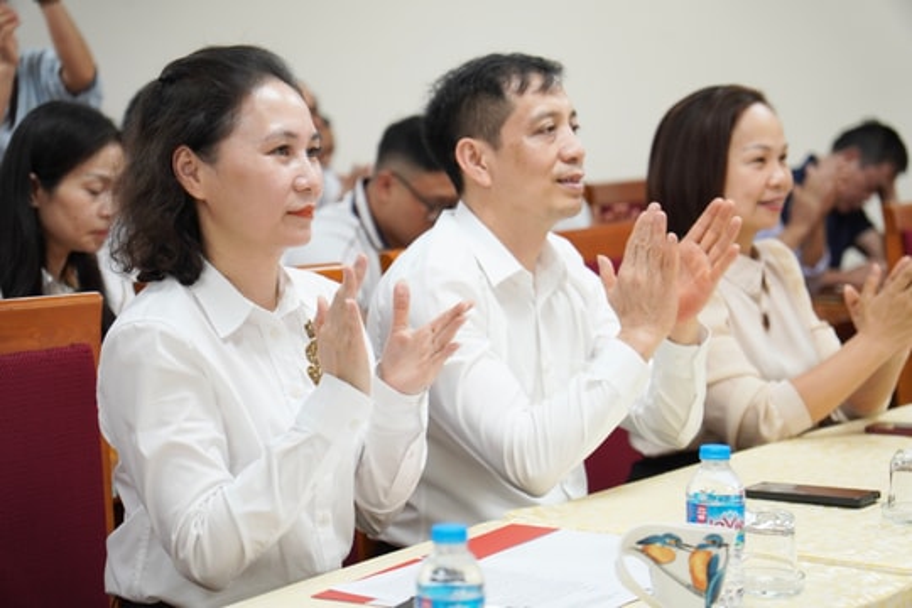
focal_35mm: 93
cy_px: 304
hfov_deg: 21.9
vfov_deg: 14.7
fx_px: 2356
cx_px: 456
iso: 400
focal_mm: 62
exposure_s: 1/200
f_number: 2.8
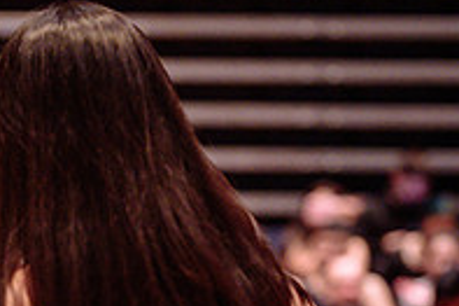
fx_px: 2217
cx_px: 18
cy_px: 373
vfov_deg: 7.8
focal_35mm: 174
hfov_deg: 11.7
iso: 1600
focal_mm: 50
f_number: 1.4
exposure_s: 1/200
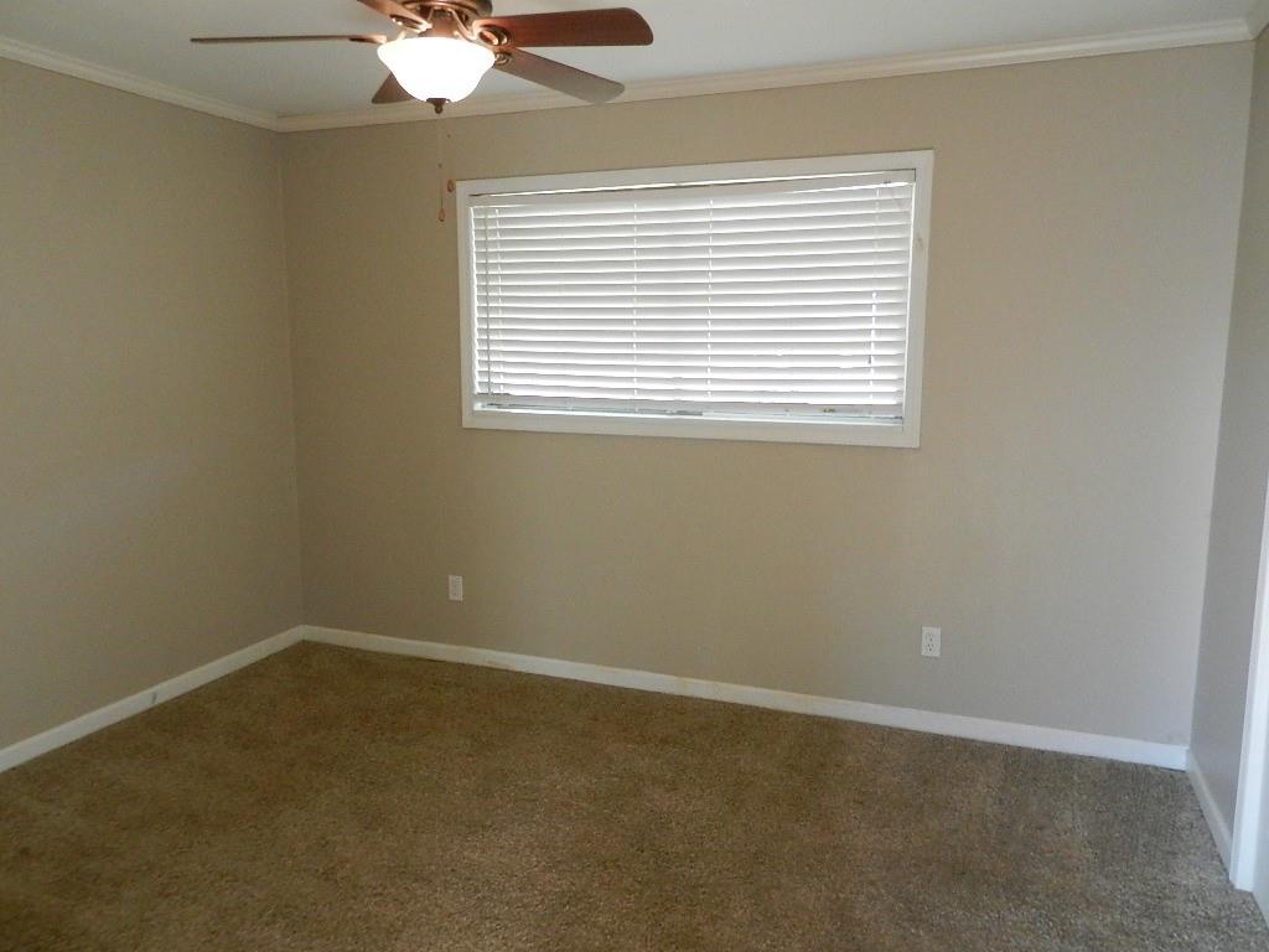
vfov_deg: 54.9
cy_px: 476
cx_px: 634
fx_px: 916
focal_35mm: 25
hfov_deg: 69.4
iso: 640
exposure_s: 1/100
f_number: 3.5
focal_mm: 4.5
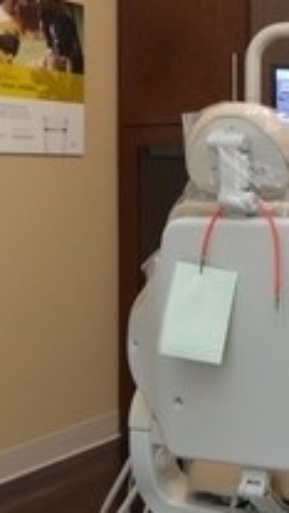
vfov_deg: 30.6
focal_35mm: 68
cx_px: 314
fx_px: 926
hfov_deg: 17.2
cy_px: 138
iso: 640
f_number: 4
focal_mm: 10
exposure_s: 1/60
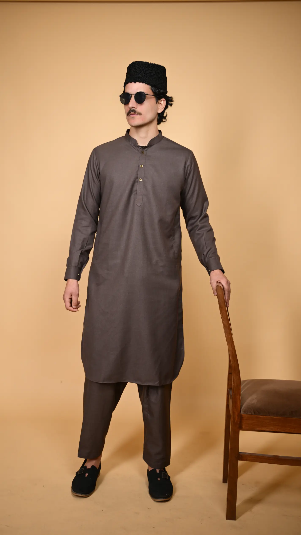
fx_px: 582
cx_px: 126
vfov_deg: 49.4
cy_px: 267
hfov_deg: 29.0
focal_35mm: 41
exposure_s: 1/200
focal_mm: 39
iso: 100
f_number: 2.8
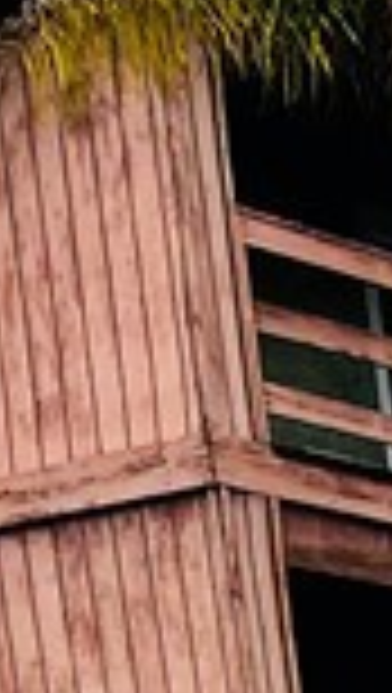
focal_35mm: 188
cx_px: 1672
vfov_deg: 9.6
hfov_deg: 5.5
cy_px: 1886
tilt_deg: -9.6
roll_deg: +3.0
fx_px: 3463
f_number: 1.5
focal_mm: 5.7
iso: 50
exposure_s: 1/4115
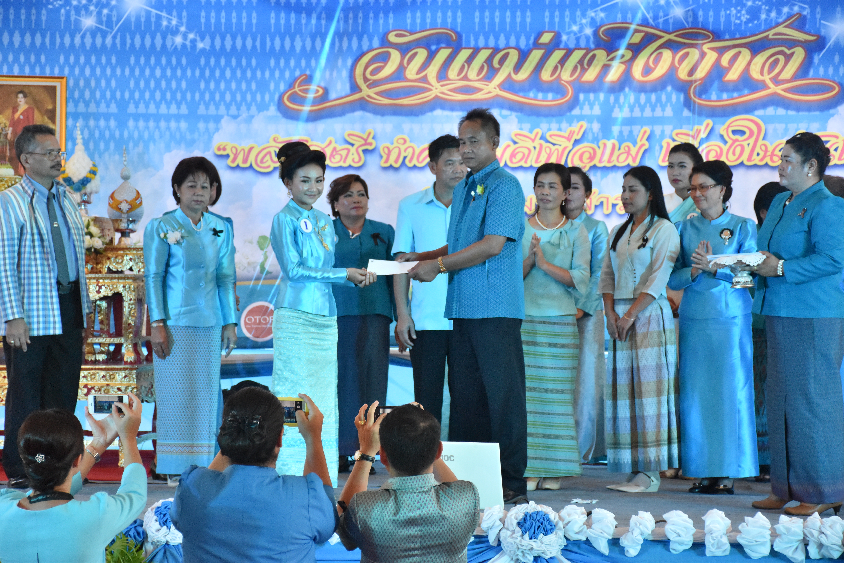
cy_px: 282
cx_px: 422
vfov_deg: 11.4
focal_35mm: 120
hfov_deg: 17.1
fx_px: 2813
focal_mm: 80
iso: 2000
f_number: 5.3
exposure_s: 1/640
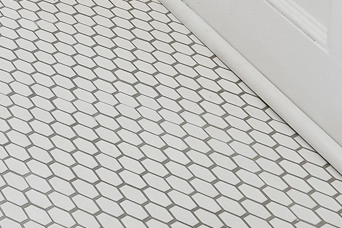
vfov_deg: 8.5
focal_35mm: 93
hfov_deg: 11.6
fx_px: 883
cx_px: -675
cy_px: -643
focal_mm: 12
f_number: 11
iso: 100
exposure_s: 1/1.25
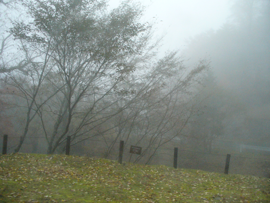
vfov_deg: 38.7
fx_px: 289
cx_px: 135
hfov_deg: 50.1
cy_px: 102
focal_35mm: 37
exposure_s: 1/500
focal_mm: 6.1
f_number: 2.8
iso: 400
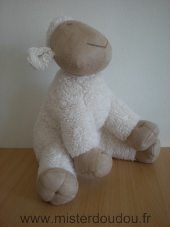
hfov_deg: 37.7
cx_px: 85
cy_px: 114
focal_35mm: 38
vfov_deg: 49.0
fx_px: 249
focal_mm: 6.3
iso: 64
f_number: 3.1
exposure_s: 1/8.5
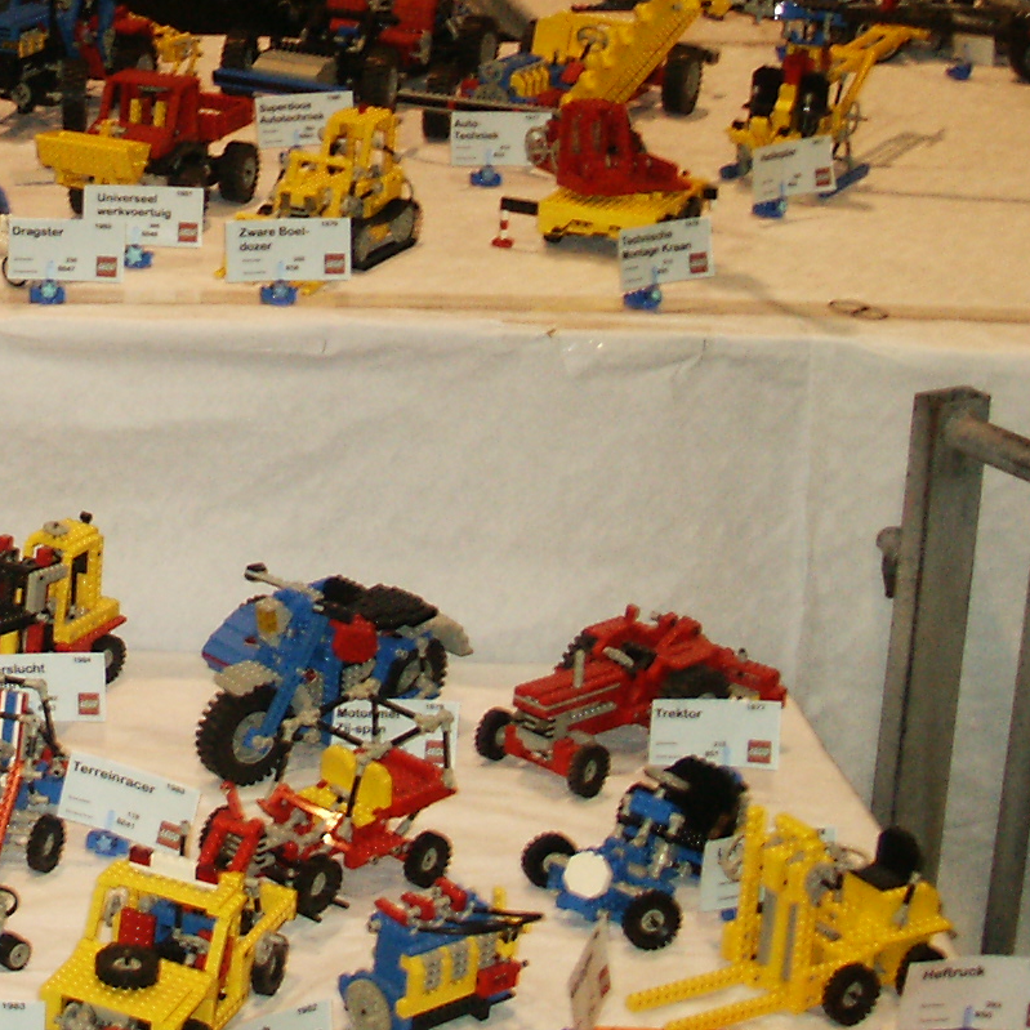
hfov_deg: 18.8
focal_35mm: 88
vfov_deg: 19.4
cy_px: 128
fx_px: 2962
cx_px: -173
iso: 200
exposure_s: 1/45
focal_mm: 7.18
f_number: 3
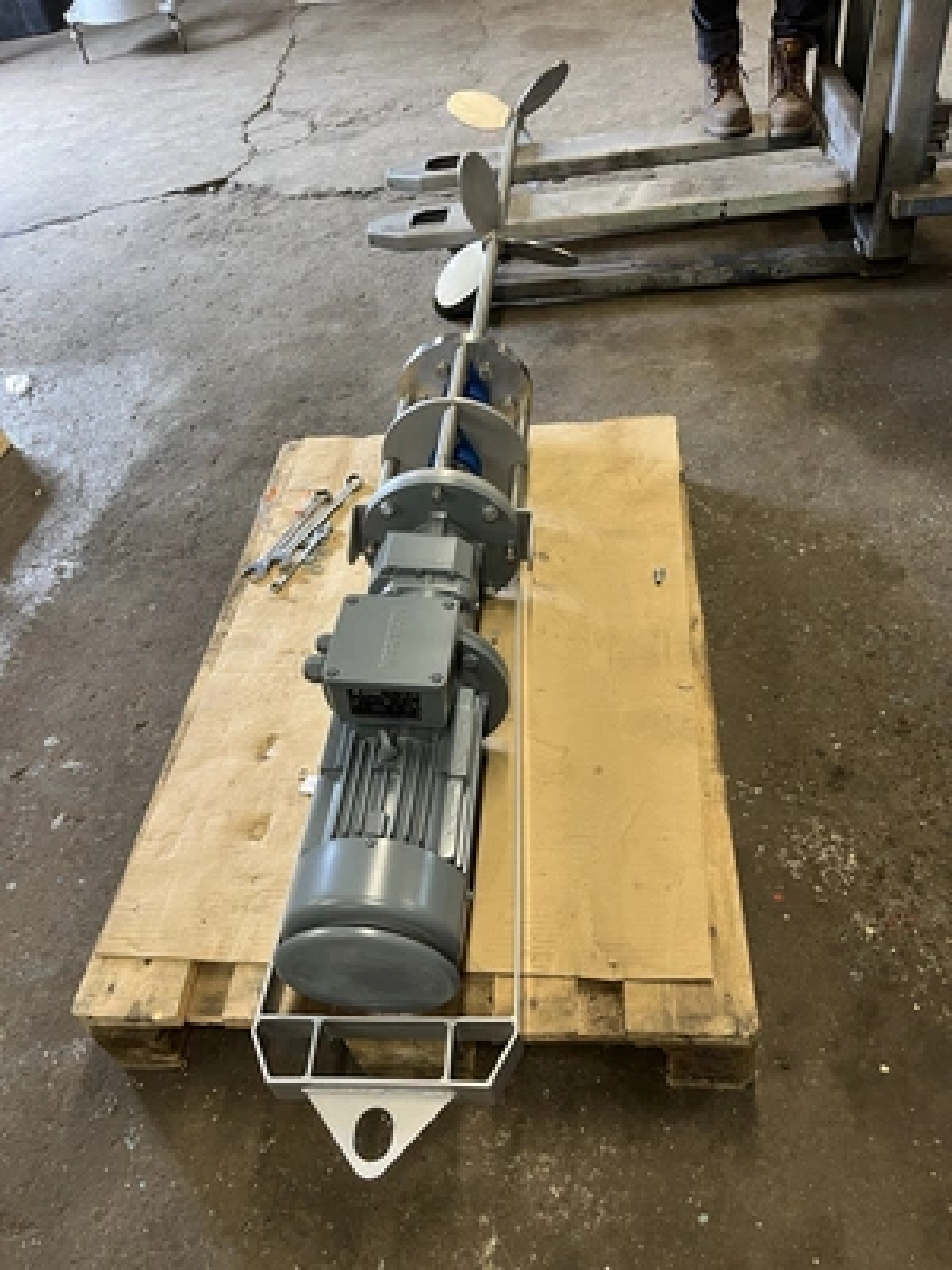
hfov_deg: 53.1
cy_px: 635
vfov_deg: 67.3
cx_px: 476
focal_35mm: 26
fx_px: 953
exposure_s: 1/50
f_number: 1.6
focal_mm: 5.1
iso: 125
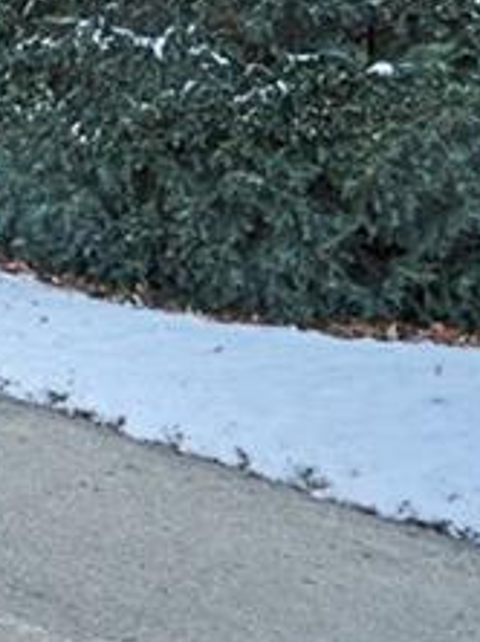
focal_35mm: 71
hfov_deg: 14.9
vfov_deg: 25.1
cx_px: -596
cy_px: -95
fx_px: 1315
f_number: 9
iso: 400
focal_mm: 16
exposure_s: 1/125
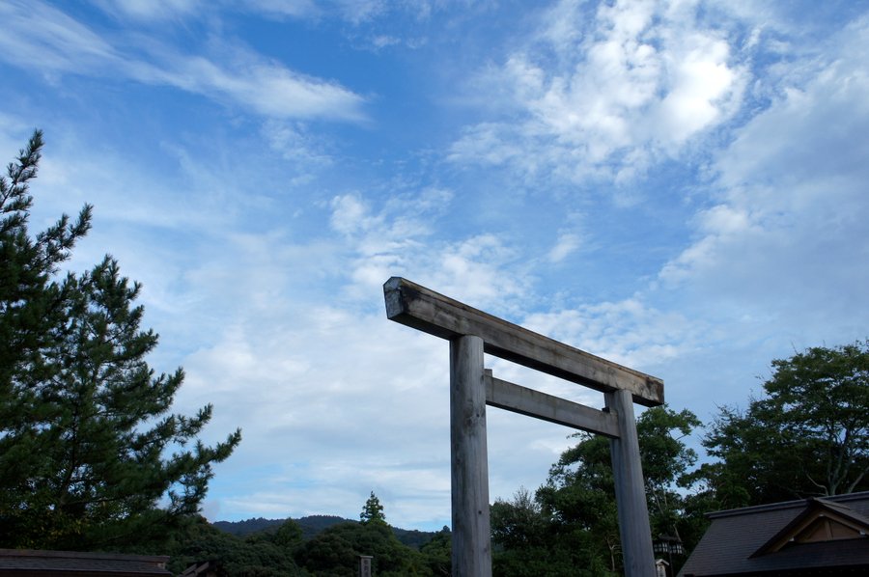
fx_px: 796
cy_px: 288
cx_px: 434
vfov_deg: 39.9
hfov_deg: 57.3
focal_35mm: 33
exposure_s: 1/400
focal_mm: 22
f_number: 6.3
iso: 200
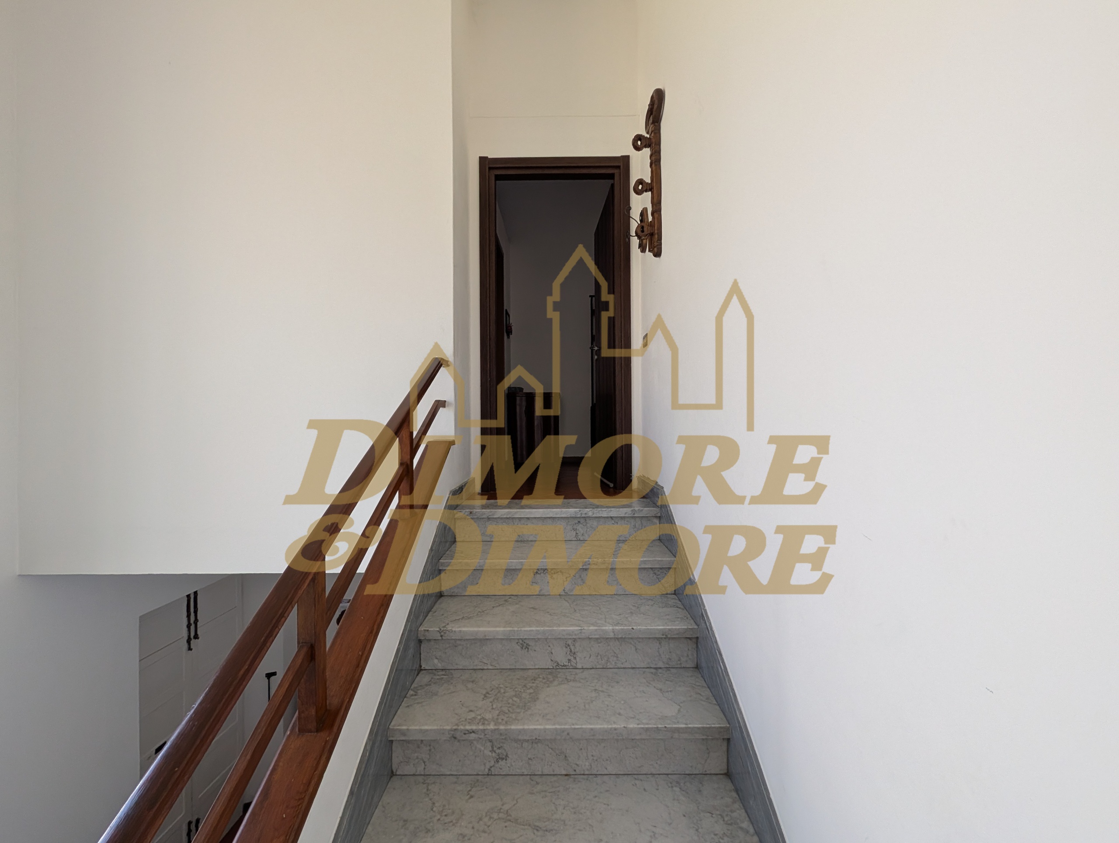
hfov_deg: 110.5
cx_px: 560
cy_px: 422
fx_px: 388
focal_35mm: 12
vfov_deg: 94.6
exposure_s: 1/193
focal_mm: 2.02
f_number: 1.7
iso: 222
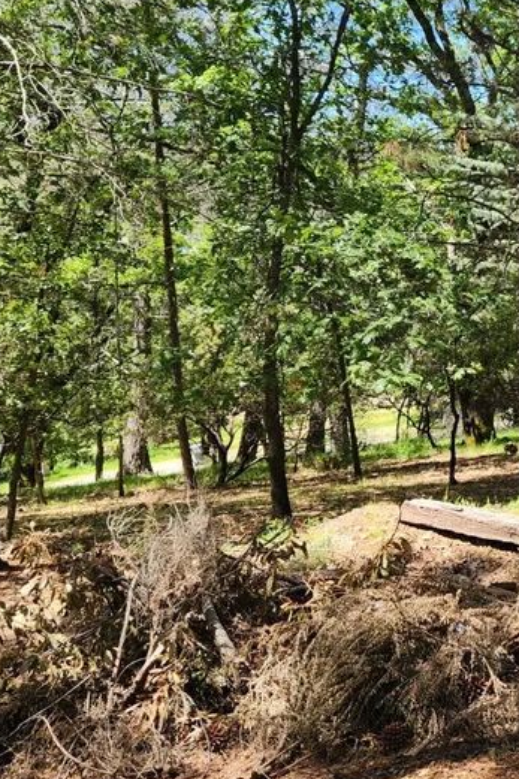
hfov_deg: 26.3
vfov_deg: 41.8
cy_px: 318
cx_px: 574
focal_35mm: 47
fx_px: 1017
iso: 20
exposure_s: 1/316
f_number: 1.8
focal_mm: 5.4
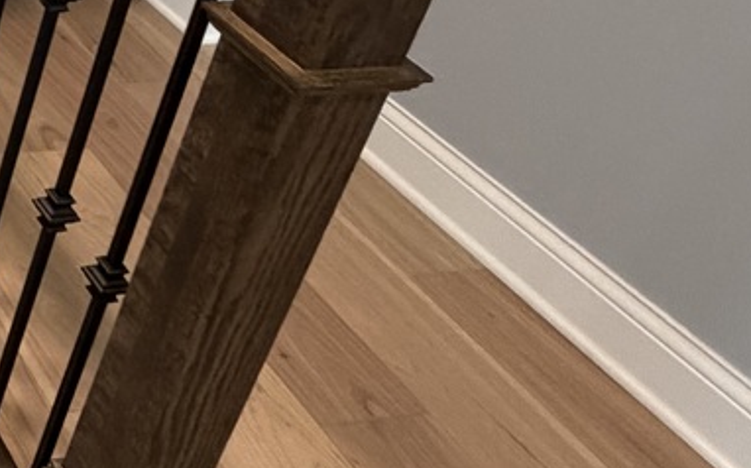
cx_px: -338
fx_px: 1145
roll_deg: -4.3
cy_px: -81
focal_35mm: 56
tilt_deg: -27.1
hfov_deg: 27.1
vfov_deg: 21.6
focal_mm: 2.22
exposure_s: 1/60
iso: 320
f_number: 2.2
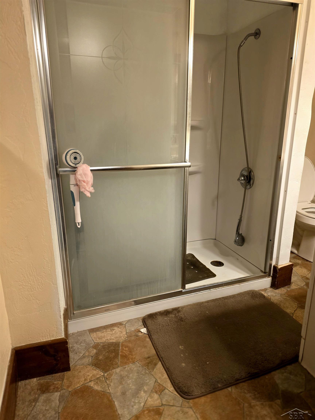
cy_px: 210
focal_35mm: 23
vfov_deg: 73.9
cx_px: 158
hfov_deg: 58.9
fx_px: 279
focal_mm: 6.25
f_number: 1.7
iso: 400
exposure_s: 1/120
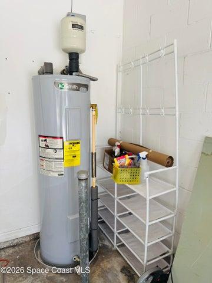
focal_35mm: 24
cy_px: 142
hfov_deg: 56.8
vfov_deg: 71.6
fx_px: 196
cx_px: 106
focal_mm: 6.76
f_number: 1.78
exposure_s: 1/213
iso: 64
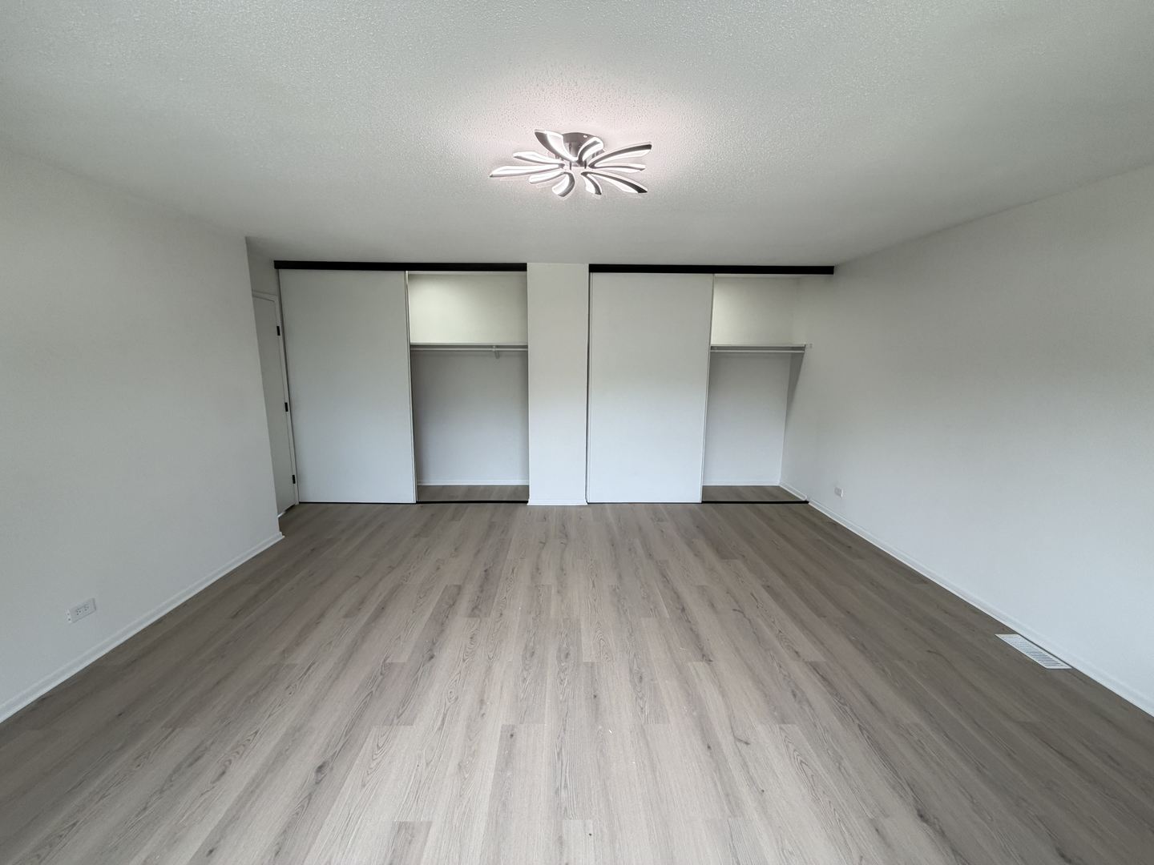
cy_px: 432
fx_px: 467
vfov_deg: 85.7
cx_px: 577
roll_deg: -1.4
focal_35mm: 14
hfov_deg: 102.1
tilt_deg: -9.9
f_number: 2.2
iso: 125
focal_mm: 2.22
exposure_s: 1/120
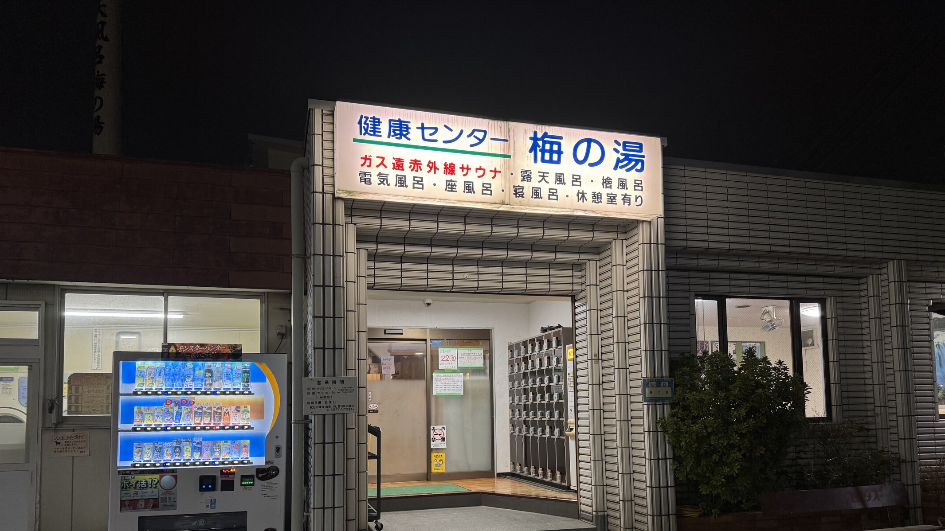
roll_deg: +1.3
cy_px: 362
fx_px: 676
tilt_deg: +4.2
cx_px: 482
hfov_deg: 69.9
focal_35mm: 27
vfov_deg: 42.2
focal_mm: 6.76
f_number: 1.78
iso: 160
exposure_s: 1/100
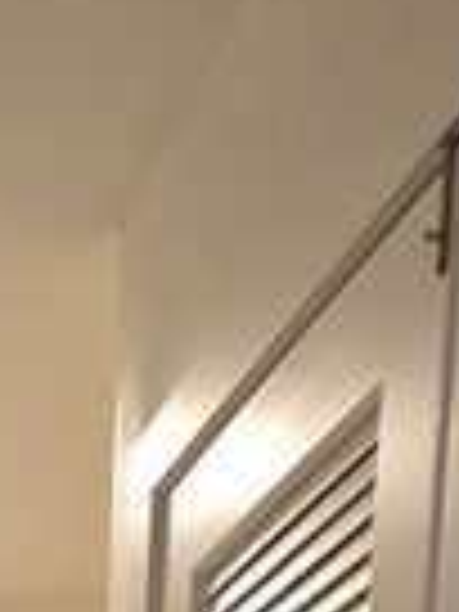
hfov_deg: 13.3
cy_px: 1552
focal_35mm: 98
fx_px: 1733
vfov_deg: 13.4
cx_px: -414
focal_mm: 1.7
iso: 250
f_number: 2.2
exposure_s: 1/60
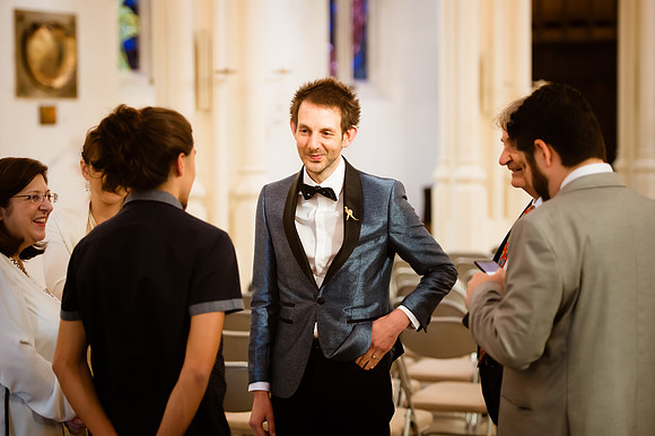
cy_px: 218
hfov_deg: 18.4
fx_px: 2022
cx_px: 314
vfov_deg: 12.3
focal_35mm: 111
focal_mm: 100
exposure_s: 1/125
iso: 2500
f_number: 2.8
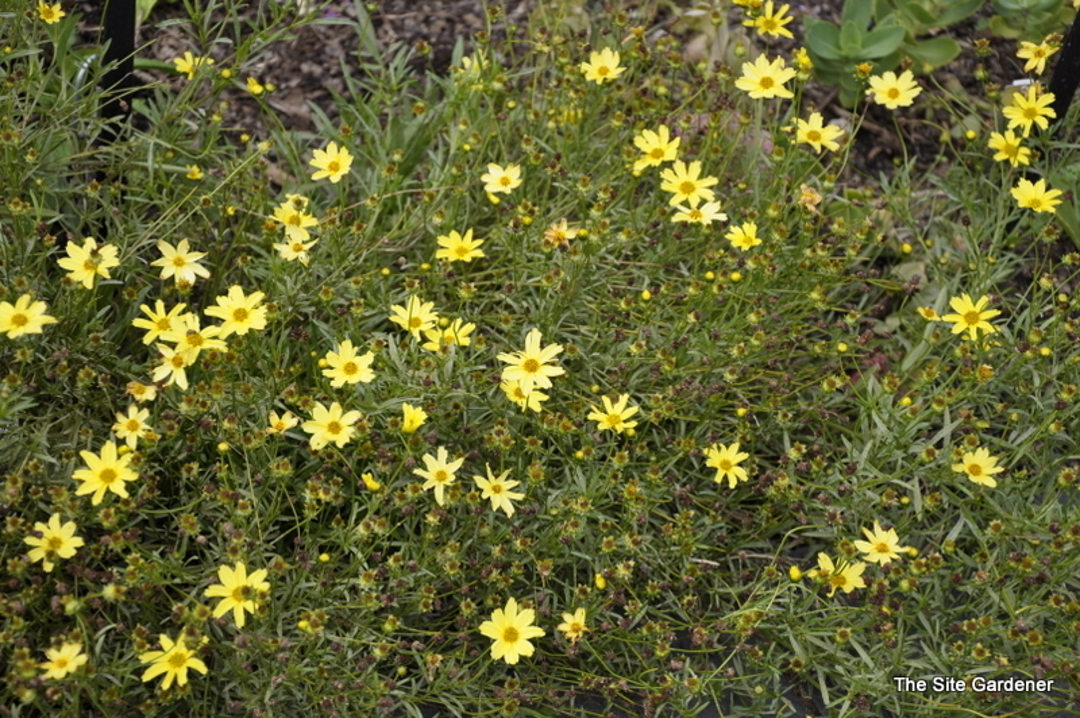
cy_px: 359
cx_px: 540
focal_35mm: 99
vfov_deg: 13.8
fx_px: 2967
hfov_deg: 20.6
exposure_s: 1/500
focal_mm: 66
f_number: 5.3
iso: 200
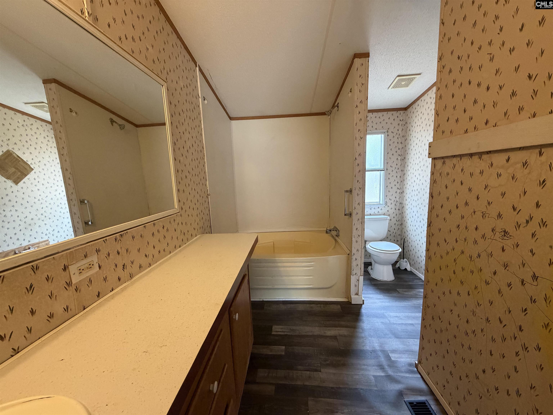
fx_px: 224
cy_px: 208
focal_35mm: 14
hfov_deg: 102.1
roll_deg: +2.9
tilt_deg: -7.7
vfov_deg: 85.7
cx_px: 276
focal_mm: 2.22
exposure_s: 1/60
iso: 400
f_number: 2.2
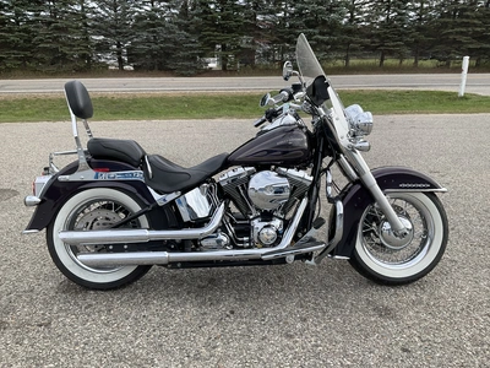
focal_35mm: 29
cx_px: 245
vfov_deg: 48.2
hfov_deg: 61.7
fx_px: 411
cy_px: 184
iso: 25
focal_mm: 3
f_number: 1.8
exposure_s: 1/635
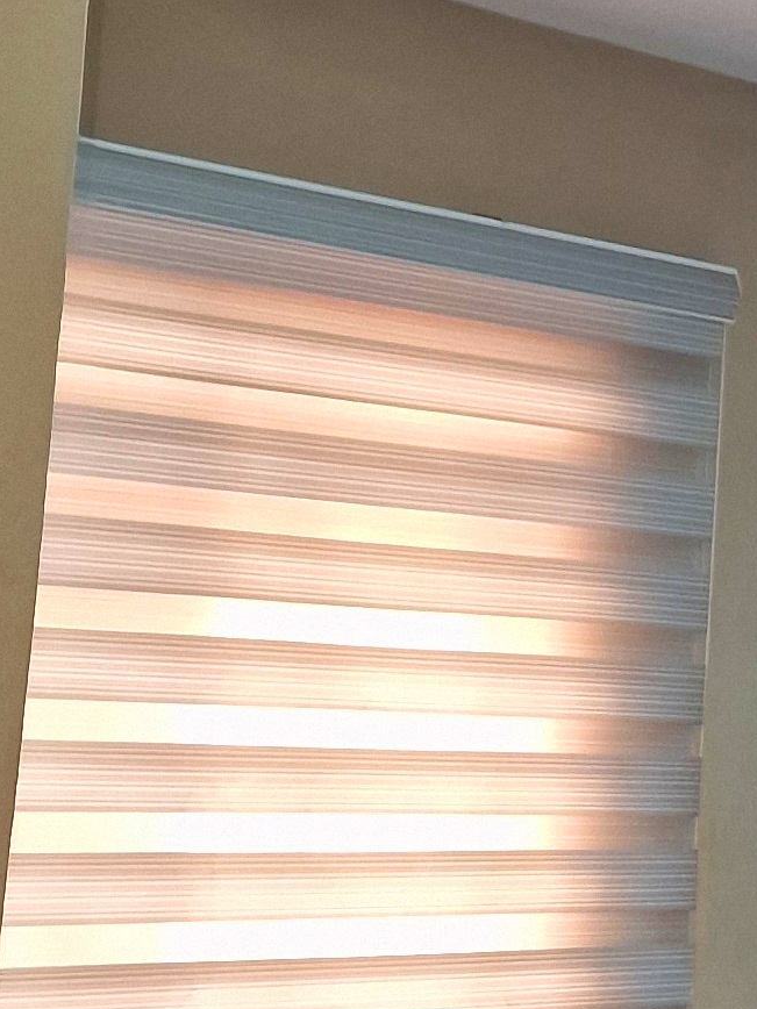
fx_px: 3091
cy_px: 445
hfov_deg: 11.9
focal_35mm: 106
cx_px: 1667
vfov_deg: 18.5
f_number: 1.8
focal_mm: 6.4
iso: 1000
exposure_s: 1/100
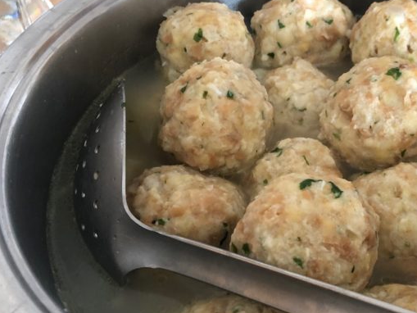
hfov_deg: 41.7
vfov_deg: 32.9
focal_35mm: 44
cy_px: 169
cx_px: 310
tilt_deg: -50.9
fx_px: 530
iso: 100
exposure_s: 1/9
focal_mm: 4
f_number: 1.8
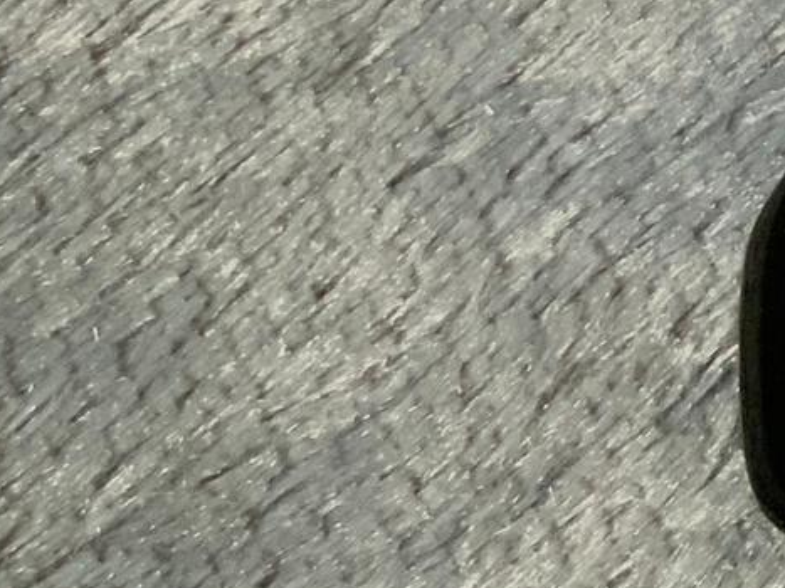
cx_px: 1970
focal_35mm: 159
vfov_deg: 8.8
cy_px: -623
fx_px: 3605
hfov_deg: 10.5
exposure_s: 1/62
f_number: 1.8
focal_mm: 3
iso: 64
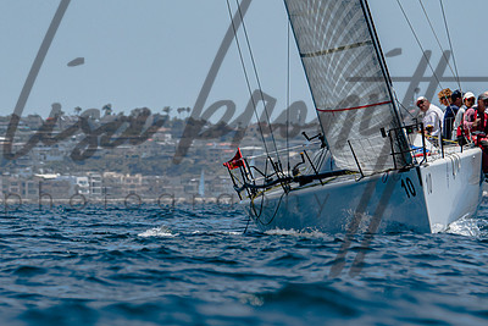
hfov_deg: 2.9
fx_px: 9655
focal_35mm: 712
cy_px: 69
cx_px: 203
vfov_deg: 1.9
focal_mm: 260
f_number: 5.6
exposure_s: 1/2000
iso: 200
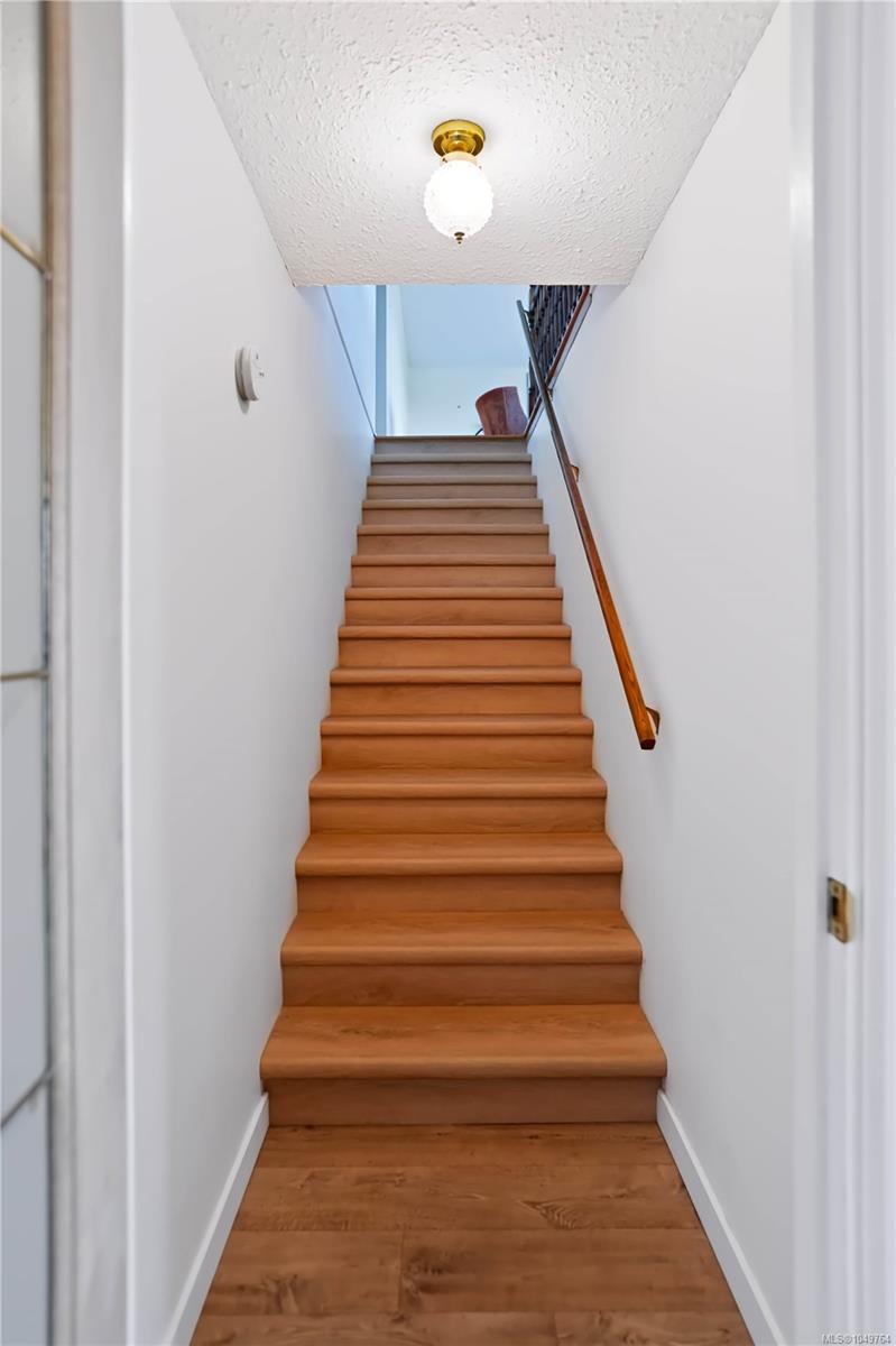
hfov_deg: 61.9
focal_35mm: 20
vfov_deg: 84.0
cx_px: 448
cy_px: 673
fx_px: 747
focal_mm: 20
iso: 320
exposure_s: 1/400
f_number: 2.8
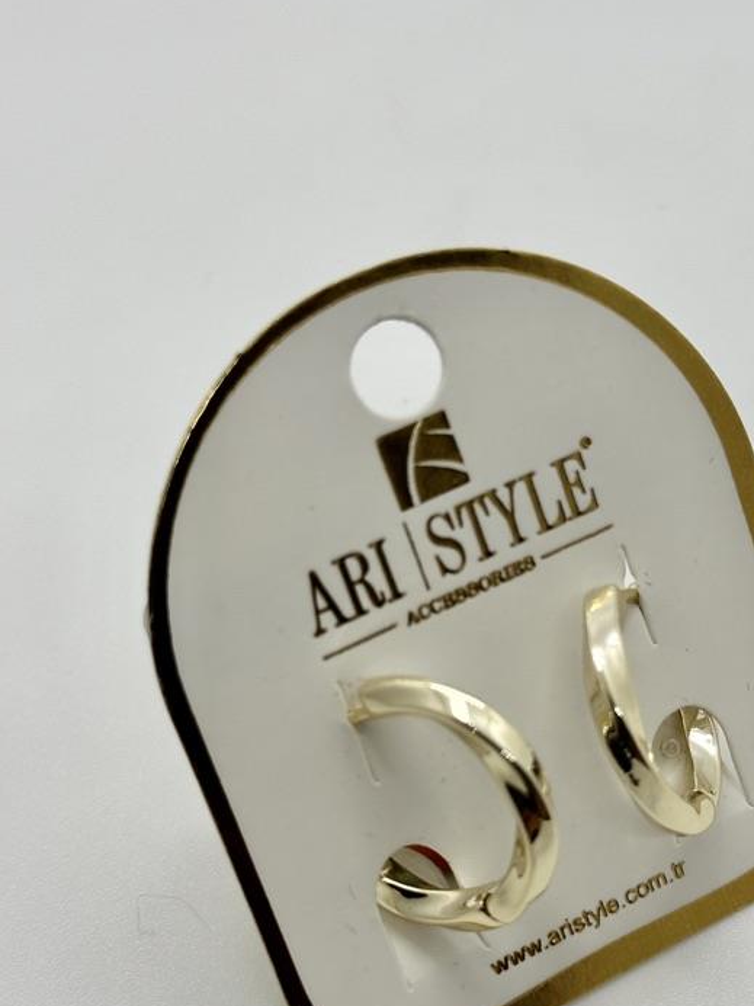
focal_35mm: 71
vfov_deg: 27.3
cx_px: 500
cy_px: 609
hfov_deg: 20.7
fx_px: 2062
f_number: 1.78
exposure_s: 1/221
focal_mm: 6.86
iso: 50
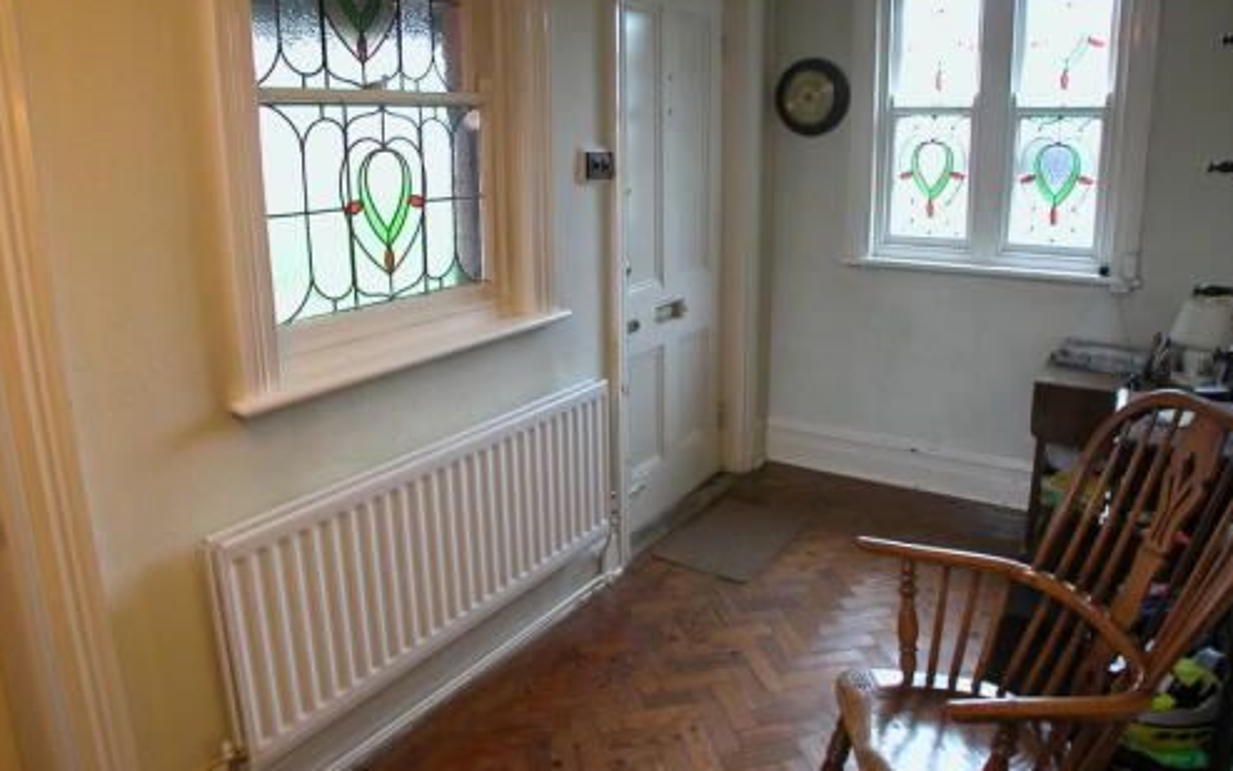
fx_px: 1176
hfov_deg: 55.3
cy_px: 318
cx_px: 640
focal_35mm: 35
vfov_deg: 36.2
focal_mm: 7.1
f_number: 2.8
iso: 155
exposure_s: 1/5.2
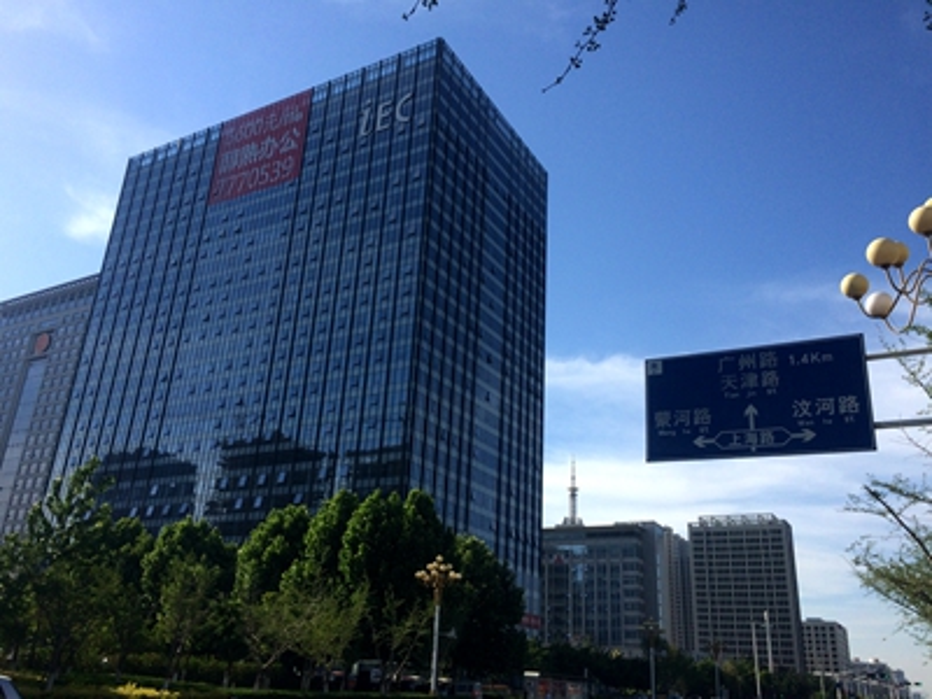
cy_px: 350
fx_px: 781
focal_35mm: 29
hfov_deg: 61.7
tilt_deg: +23.5
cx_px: 466
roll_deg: -4.8
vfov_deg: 48.2
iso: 32
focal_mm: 4.15
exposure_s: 1/3425
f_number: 2.2
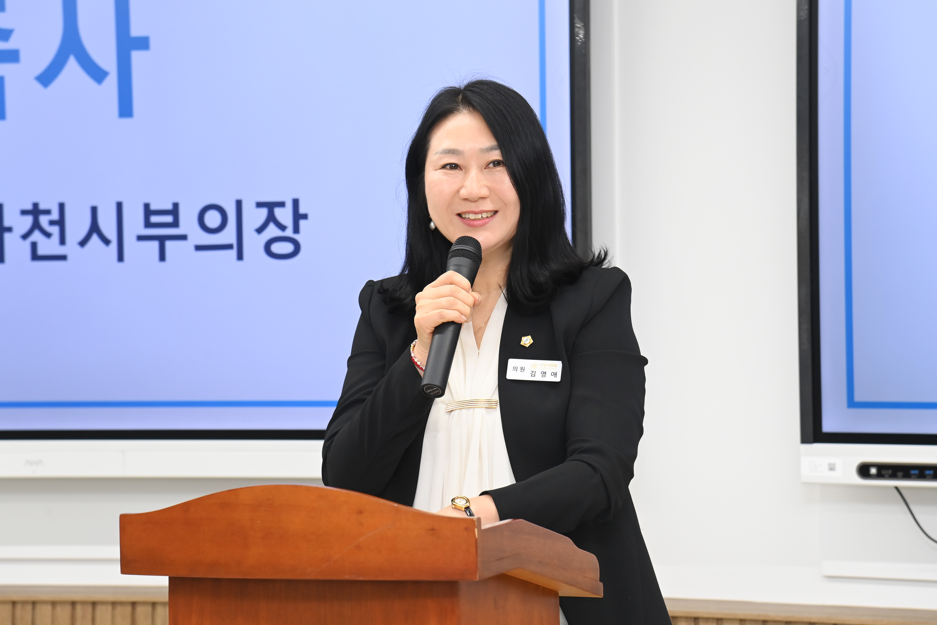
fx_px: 3123
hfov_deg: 17.1
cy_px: 312
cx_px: 468
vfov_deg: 11.4
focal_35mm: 120
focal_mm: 120
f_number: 6.3
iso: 1600
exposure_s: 1/250
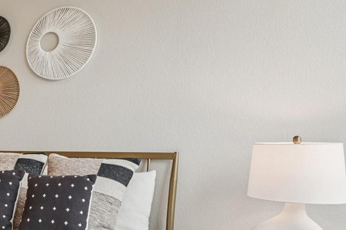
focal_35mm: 40
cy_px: 152
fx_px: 386
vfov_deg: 32.9
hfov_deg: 38.3
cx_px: -51
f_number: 8
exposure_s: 1/30
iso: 160
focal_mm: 11
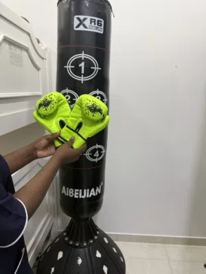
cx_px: 103
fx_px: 190
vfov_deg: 71.6
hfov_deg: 56.8
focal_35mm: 24
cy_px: 137
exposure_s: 1/50
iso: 250
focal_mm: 6.76
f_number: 1.78
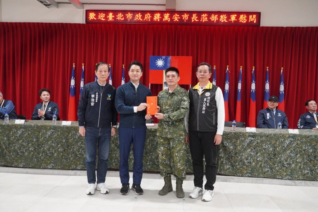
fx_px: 265
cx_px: 159
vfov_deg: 43.6
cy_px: 106
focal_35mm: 30
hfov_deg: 61.9
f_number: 4.5
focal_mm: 20
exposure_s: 1/160
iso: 3200
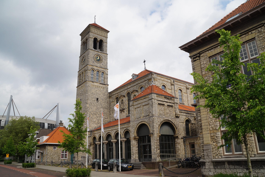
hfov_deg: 67.4
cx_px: 132
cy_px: 88
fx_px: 199
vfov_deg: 47.9
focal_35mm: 27
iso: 100
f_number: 10
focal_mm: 18
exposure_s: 1/160
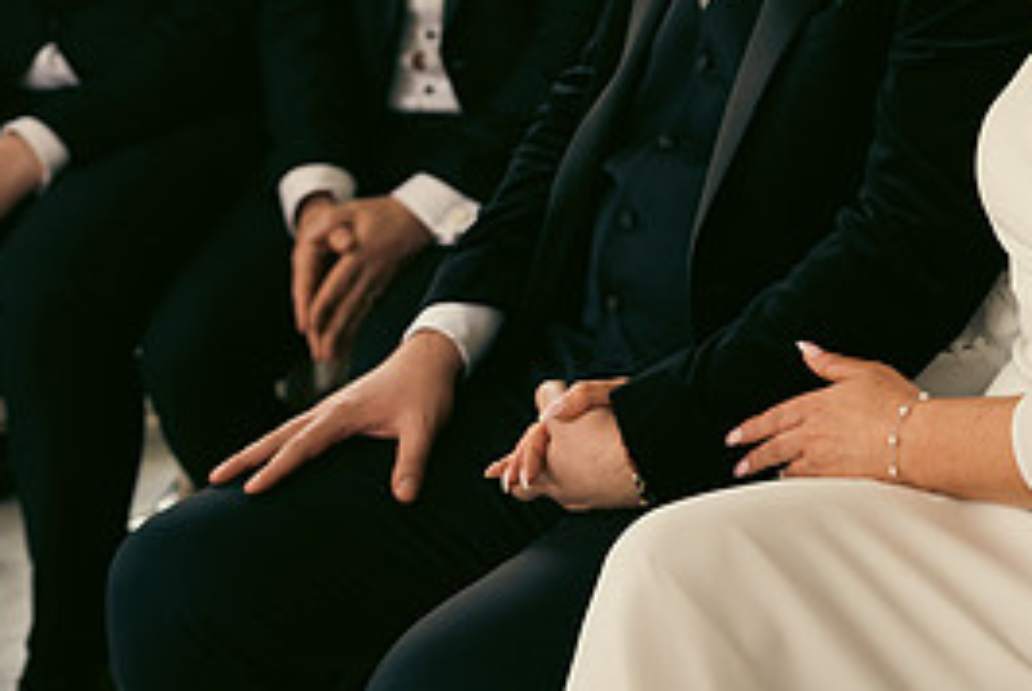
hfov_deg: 17.9
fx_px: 3185
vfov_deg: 12.2
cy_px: 17
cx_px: 1067
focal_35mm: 111
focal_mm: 51
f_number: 3.5
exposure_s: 1/160
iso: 320
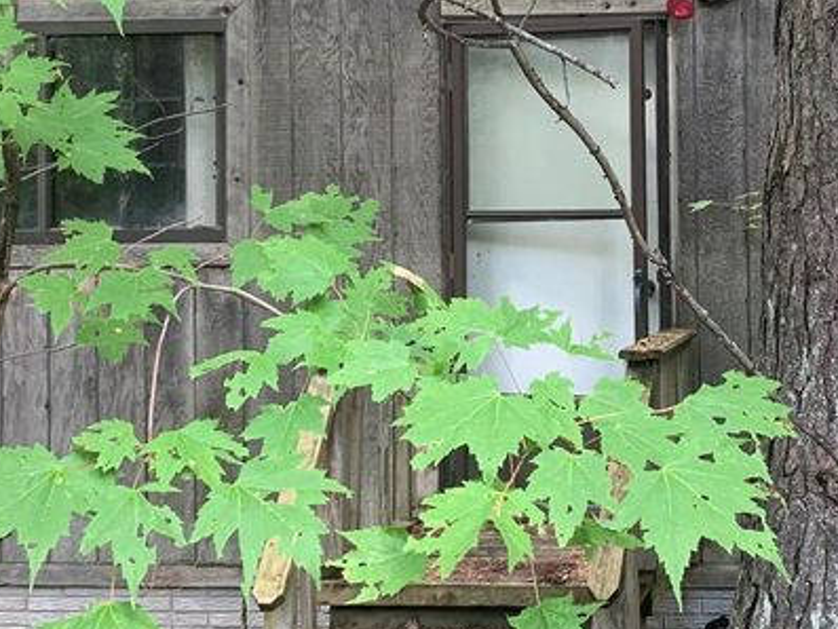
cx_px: 675
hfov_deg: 28.3
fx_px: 1622
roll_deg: +1.9
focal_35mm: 67
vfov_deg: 21.8
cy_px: 201
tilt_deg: +1.0
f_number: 1.8
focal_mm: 4.25
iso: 100
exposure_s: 1/85
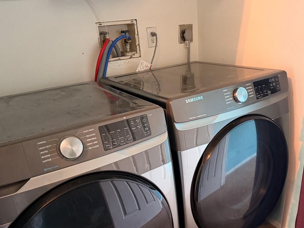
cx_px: 170
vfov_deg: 41.7
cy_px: 130
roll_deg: +5.3
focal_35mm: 34
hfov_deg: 53.8
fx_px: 299
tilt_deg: -21.2
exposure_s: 1/30
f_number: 1.78
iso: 800
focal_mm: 6.76
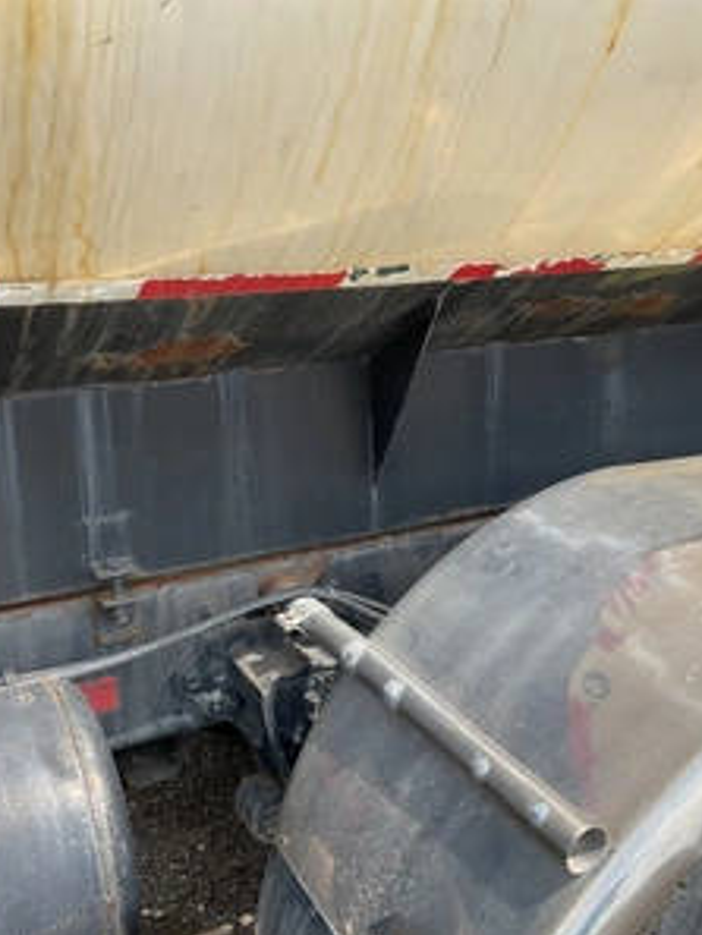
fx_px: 1054
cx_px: 334
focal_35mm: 39
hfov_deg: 36.8
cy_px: 469
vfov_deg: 47.8
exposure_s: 1/709
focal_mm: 3
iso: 25
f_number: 1.8
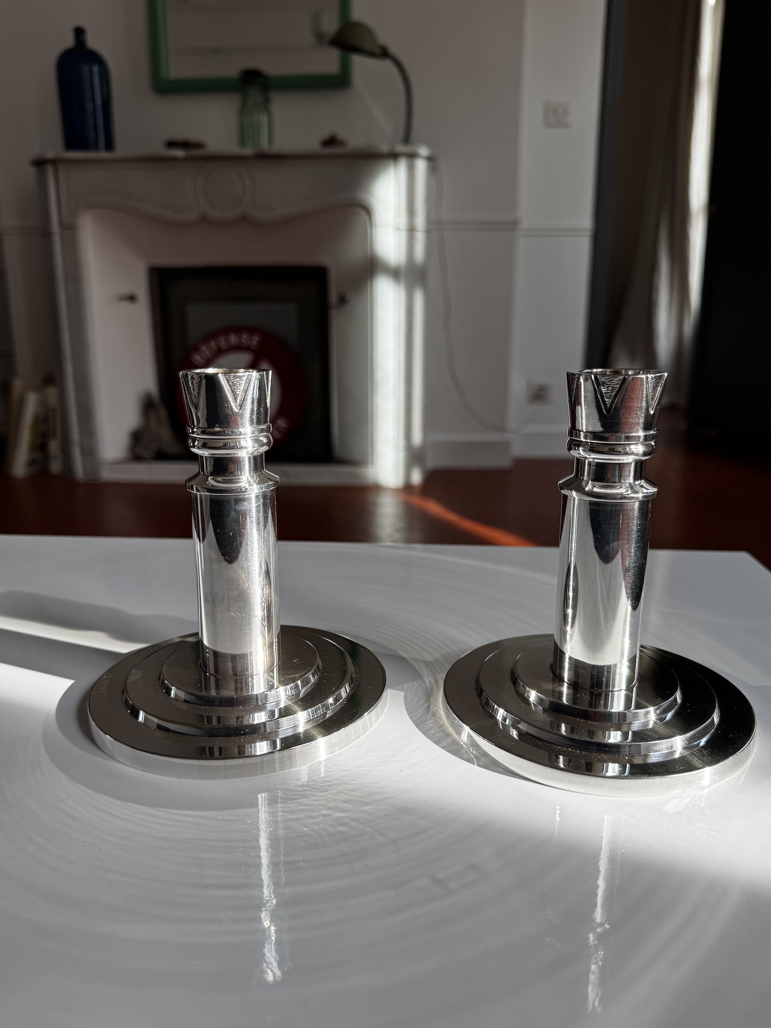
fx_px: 743
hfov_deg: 54.9
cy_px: 522
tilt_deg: -14.1
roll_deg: -0.1
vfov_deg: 69.4
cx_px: 387
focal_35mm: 25
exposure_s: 1/436
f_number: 1.78
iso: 80
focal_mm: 6.76
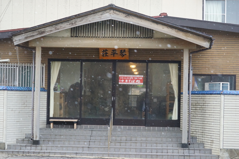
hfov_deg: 23.9
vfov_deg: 16.1
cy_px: 80
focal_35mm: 85
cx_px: 120
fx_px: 564
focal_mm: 85
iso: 4000
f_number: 5.6
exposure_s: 1/1000
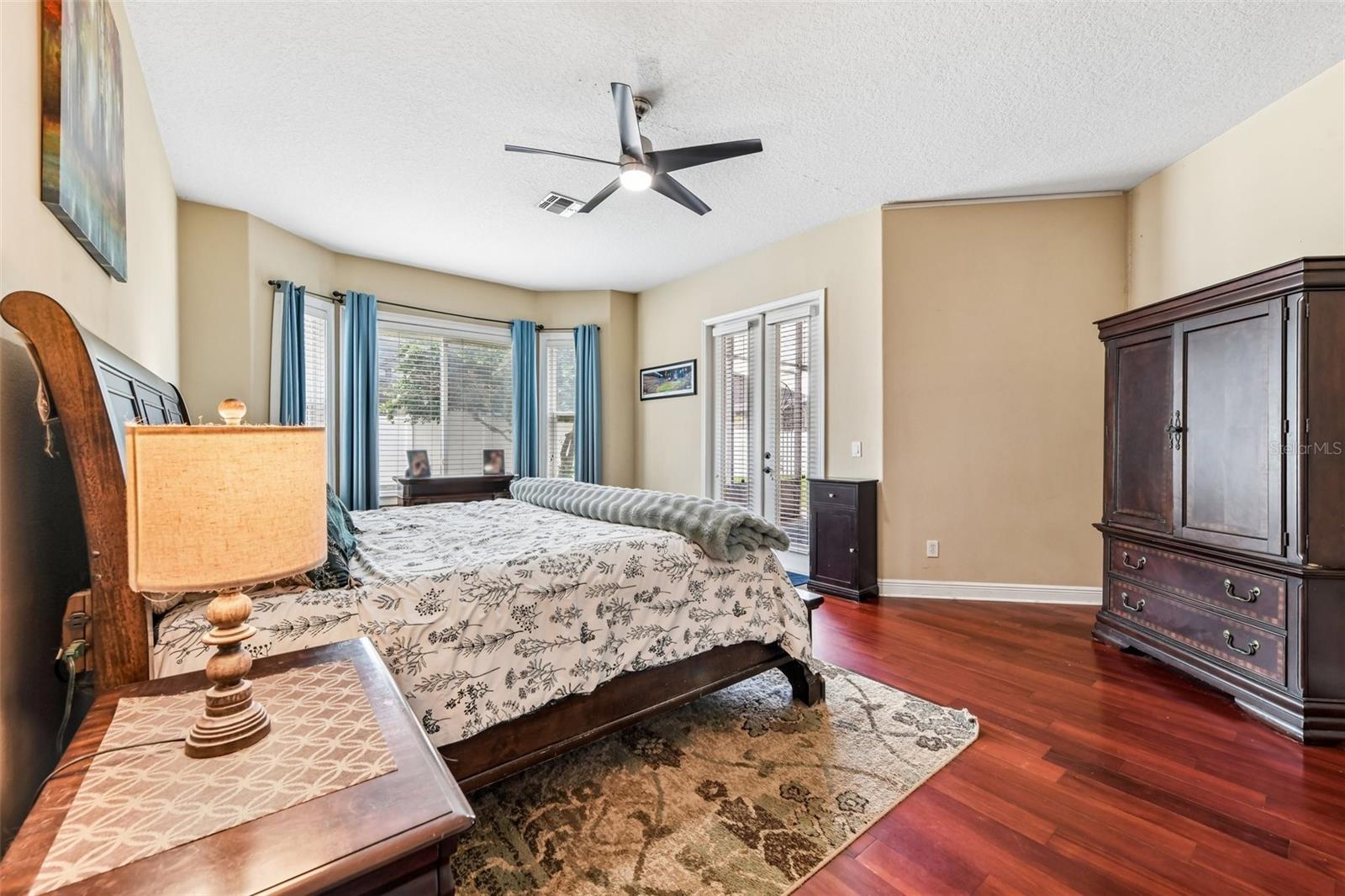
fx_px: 523
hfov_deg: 104.3
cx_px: 672
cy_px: 448
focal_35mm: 14
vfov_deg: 81.2
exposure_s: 1/5
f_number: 8
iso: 400
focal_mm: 14
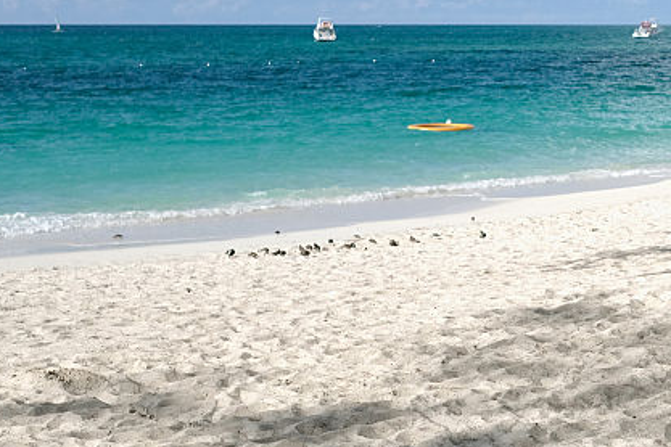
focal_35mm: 86
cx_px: 582
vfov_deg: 15.7
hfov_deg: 23.1
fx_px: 1603
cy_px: 55
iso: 100
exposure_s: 1/8000
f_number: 2.2
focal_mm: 23
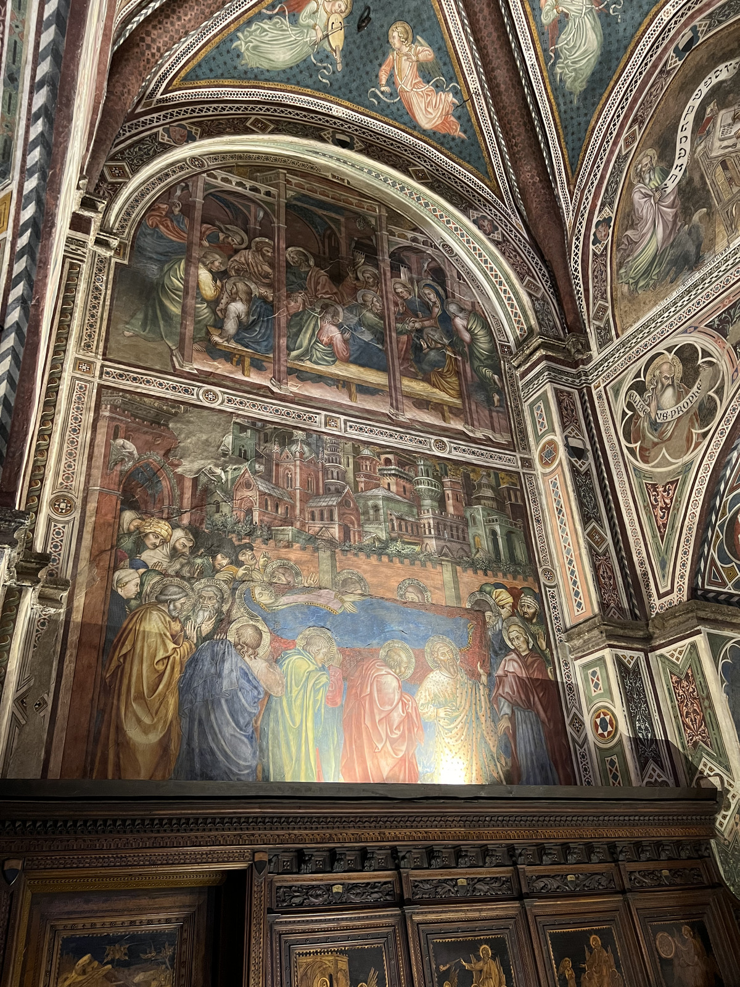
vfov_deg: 67.3
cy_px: 494
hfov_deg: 53.1
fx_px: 741
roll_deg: +3.6
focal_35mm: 26
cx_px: 370
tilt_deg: +28.9
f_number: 1.5
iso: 400
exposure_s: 1/33
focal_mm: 5.7
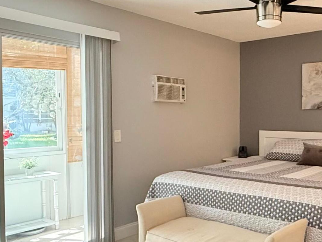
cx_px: 246
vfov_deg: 37.7
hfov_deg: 46.9
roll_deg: -0.4
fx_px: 354
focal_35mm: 38
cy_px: 130
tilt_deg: -1.7
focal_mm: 2.22
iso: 640
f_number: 2.2
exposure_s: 1/120
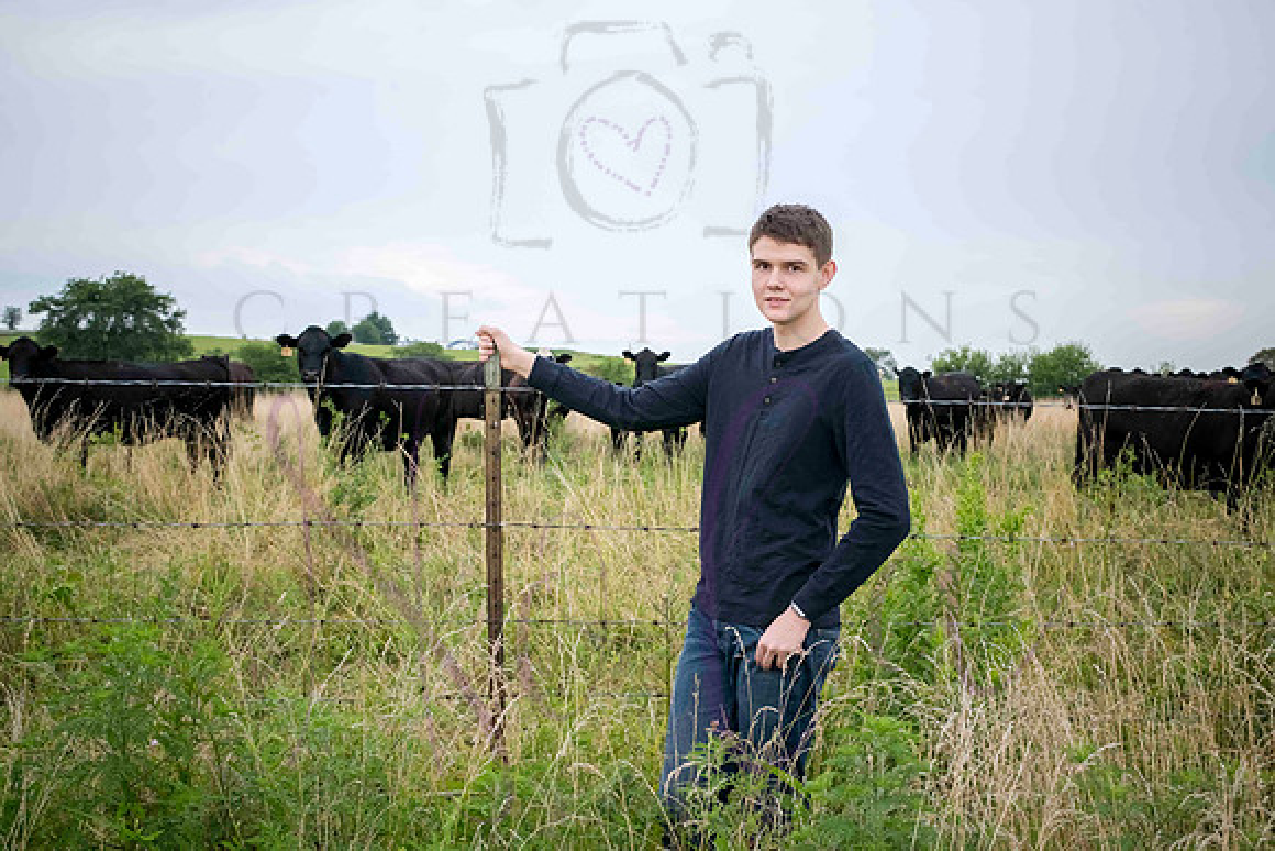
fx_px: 1771
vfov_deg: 27.0
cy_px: 426
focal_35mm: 50
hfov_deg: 39.6
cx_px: 638
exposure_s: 1/320
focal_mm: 50
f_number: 8
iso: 640
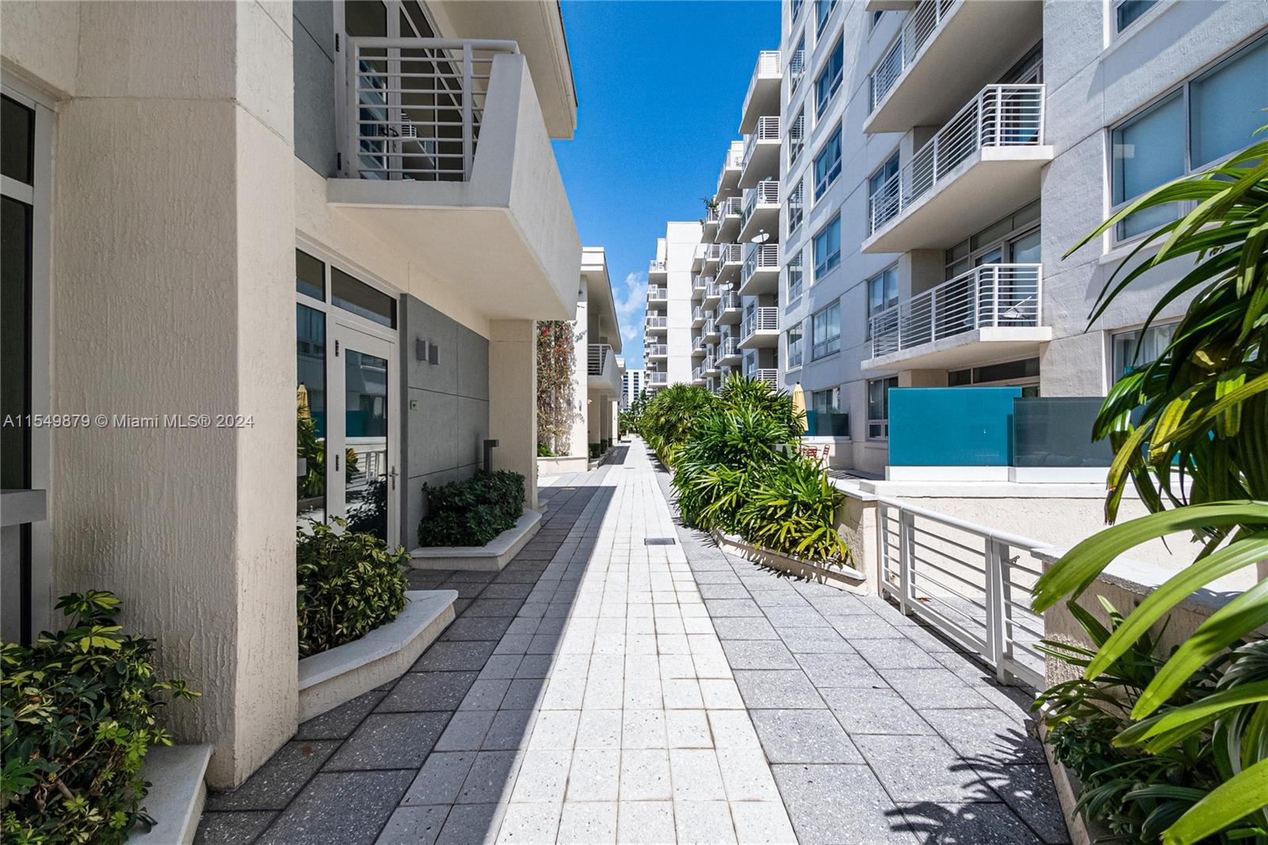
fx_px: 493
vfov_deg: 81.2
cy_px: 422
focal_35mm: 14
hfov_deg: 104.3
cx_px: 634
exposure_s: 1/3200
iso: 800
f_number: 7.1
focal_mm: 7
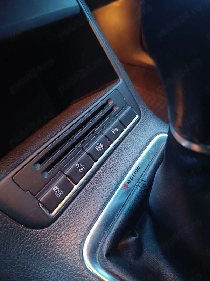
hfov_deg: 56.8
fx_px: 194
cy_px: 140
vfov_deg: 71.6
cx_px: 105
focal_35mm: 24
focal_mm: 4.71
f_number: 1.79
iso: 5459
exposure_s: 1/16.7
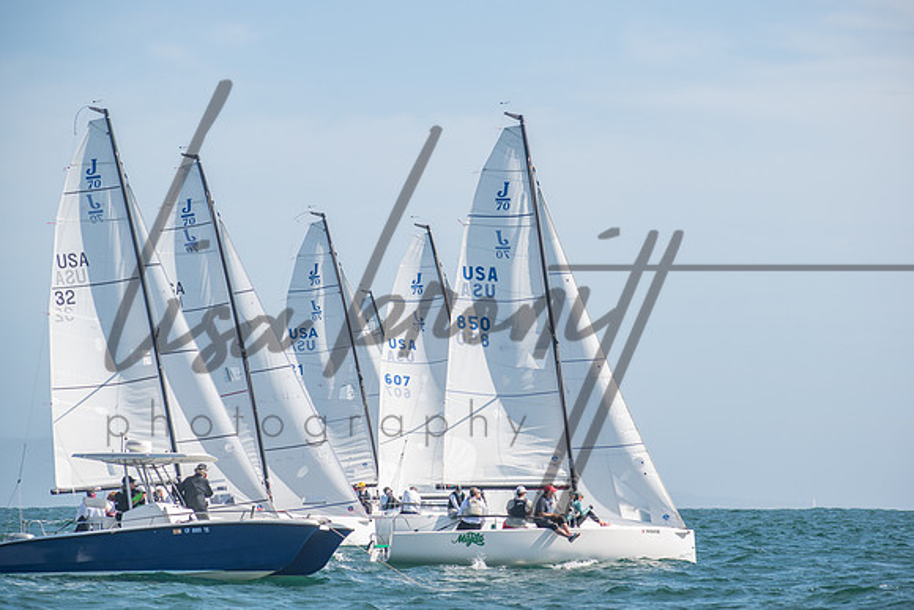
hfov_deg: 11.7
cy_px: 305
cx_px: 469
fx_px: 4460
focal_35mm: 176
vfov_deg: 7.8
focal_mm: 112
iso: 200
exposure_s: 1/640
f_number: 6.3
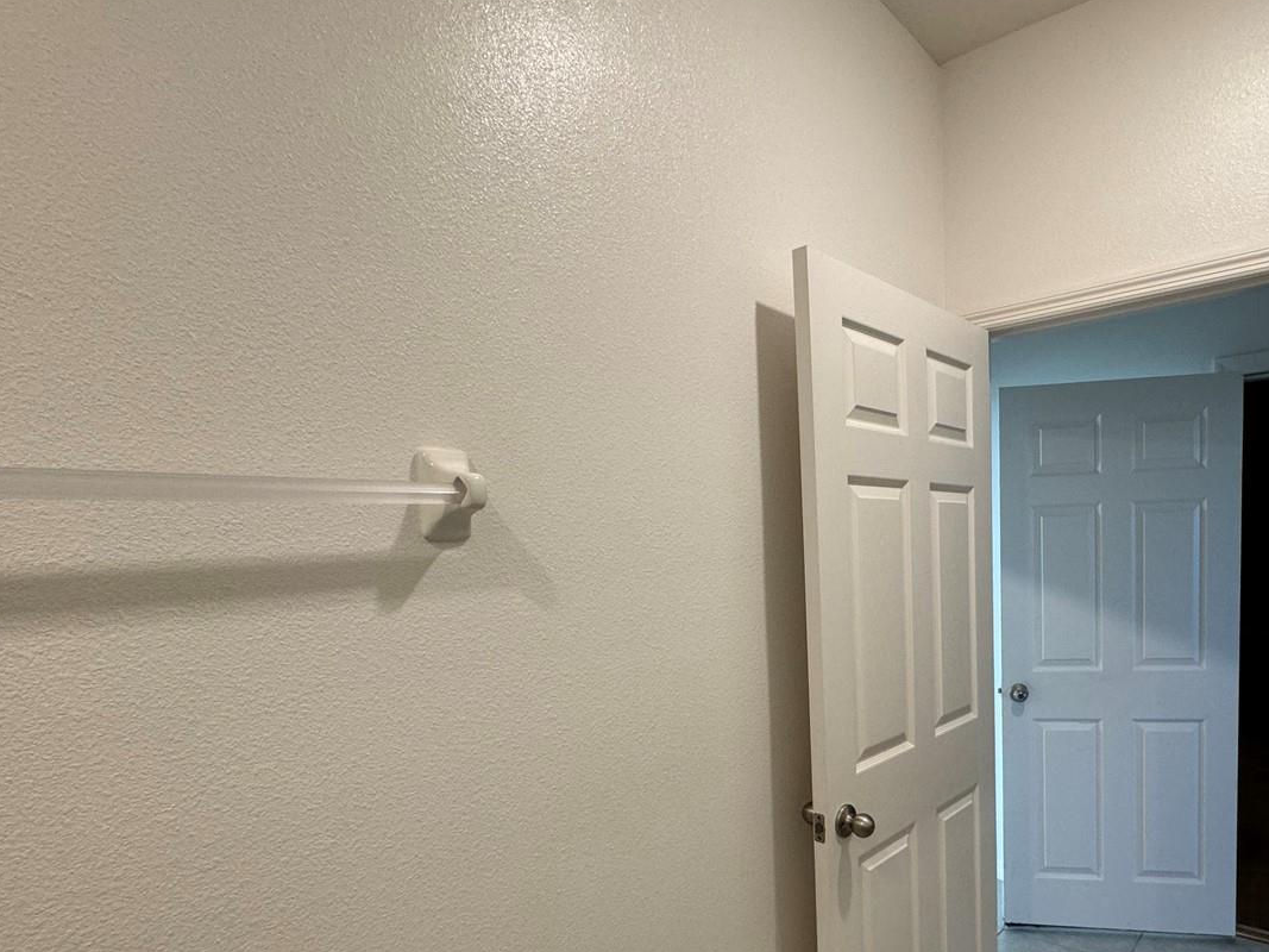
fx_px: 770
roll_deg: +1.1
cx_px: 785
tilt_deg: -4.3
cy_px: 602
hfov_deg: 77.7
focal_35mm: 21
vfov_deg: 62.4
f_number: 2.2
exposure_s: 1/120
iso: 200
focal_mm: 2.22
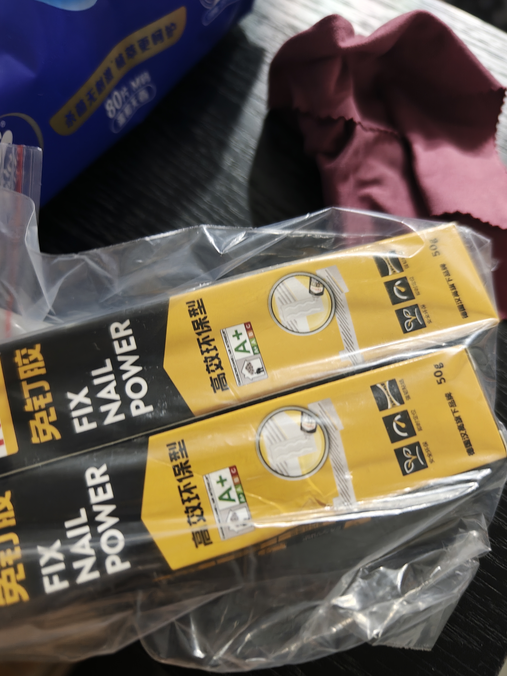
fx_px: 469
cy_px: 349
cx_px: 259
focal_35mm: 24
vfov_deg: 71.6
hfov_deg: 56.8
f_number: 1.8
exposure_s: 1/16
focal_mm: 8.67
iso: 2000
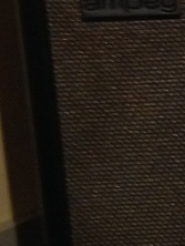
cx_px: 394
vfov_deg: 11.0
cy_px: -12
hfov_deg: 7.9
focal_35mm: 178
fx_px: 1266
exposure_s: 1/20
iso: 250
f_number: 2.4
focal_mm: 4.12
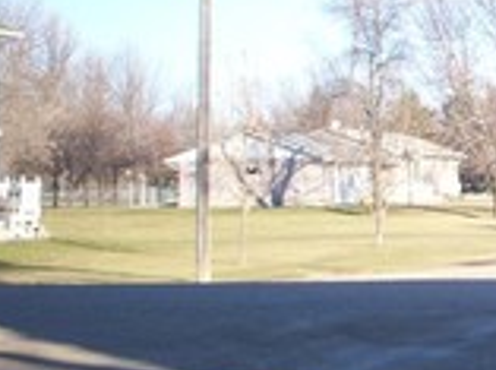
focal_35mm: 115
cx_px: 758
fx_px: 1644
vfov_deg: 12.8
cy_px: 144
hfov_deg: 15.7
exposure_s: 1/210
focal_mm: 6
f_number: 4.5
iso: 100
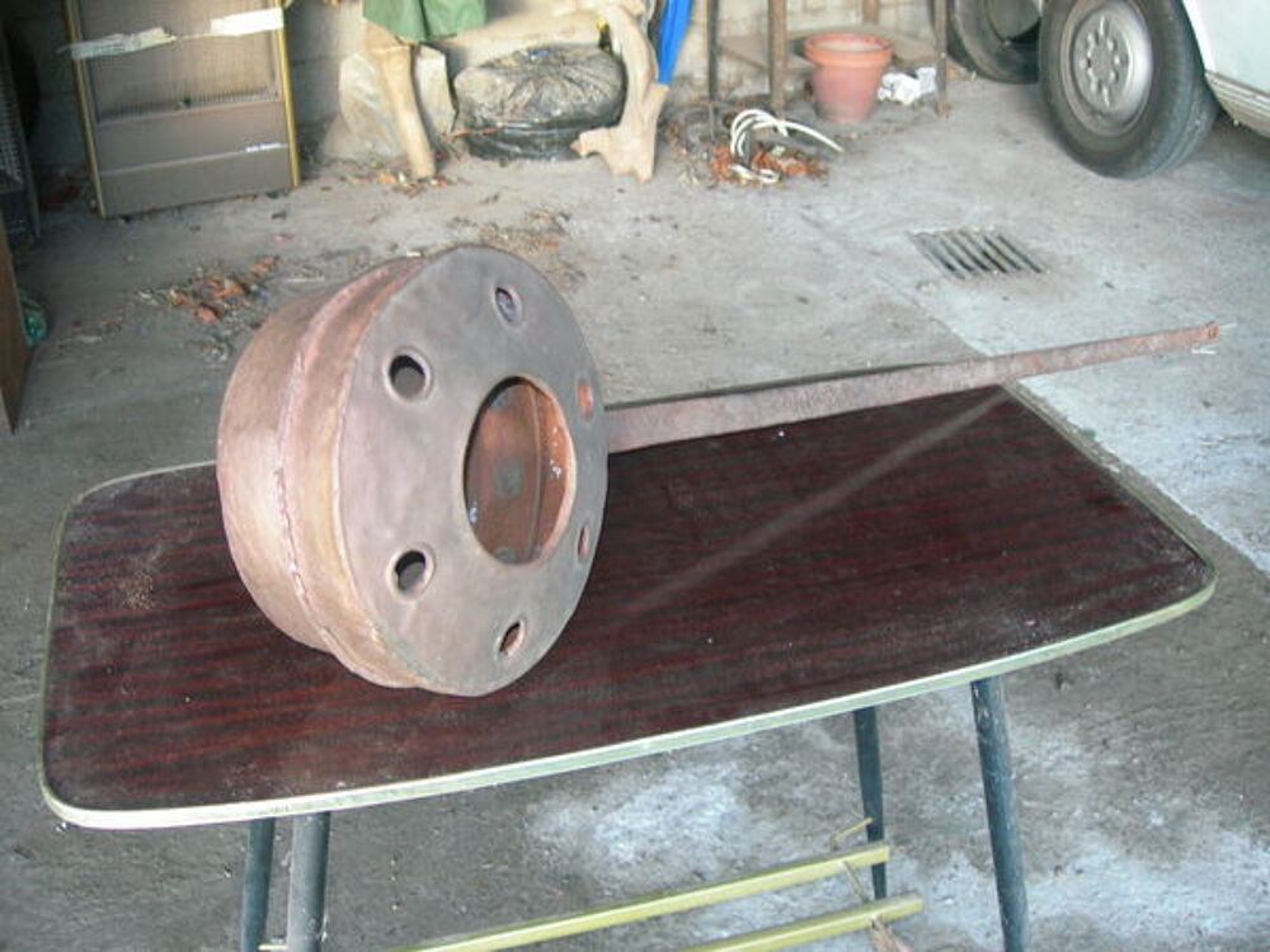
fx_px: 1394
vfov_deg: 37.7
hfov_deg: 49.0
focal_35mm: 38
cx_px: 635
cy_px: 476
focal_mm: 7.8
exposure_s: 1/28
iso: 200
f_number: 2.8
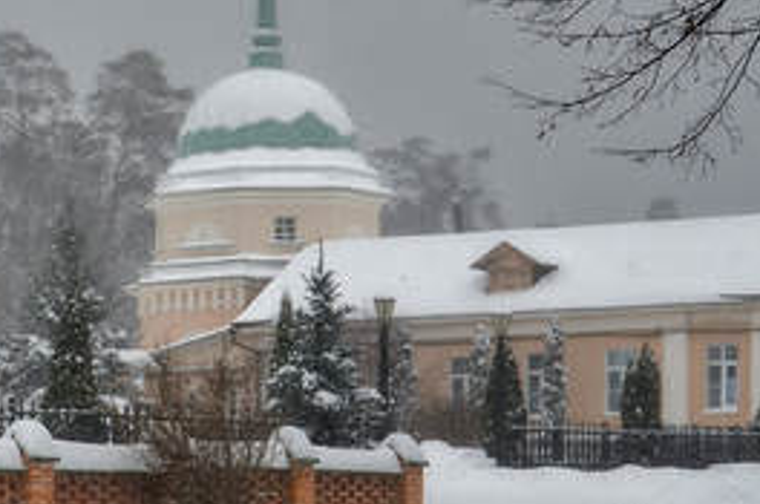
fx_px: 2929
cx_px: -132
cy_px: 223
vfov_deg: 9.8
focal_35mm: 139
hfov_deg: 14.4
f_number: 4.2
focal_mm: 34
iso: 200
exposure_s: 1/640
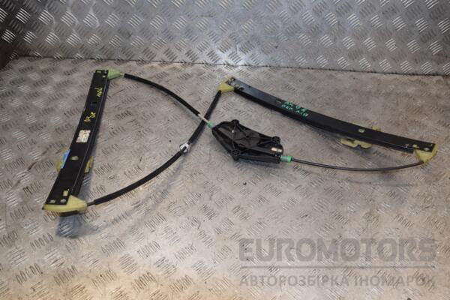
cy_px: 150
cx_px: 225
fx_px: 412
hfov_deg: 57.2
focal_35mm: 33
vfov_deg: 40.0
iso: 800
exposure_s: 1/200
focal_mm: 22
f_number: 6.3
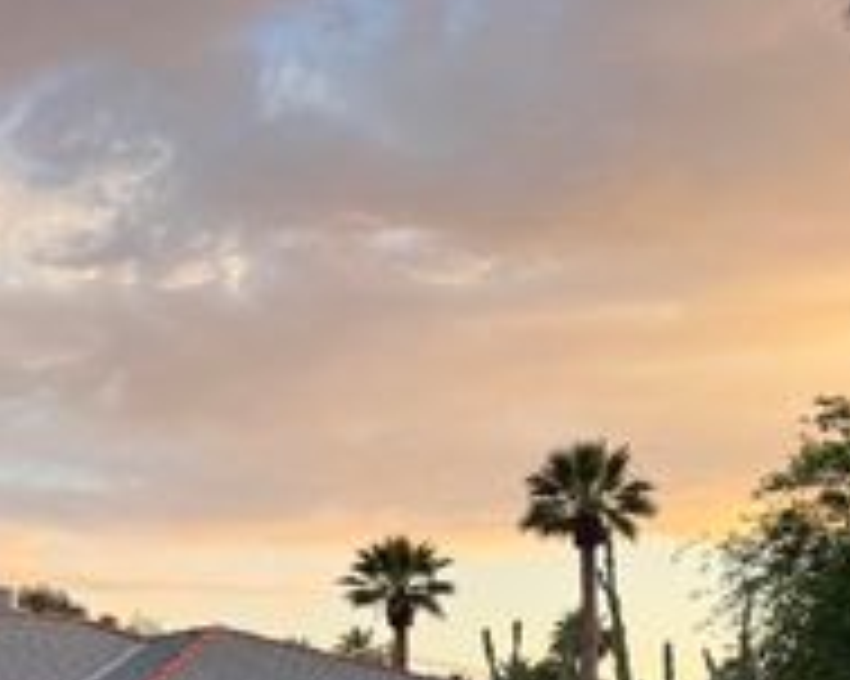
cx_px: 247
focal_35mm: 62
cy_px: 768
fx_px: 1559
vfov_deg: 23.0
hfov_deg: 30.2
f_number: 1.78
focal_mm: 6.76
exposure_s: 1/135
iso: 50
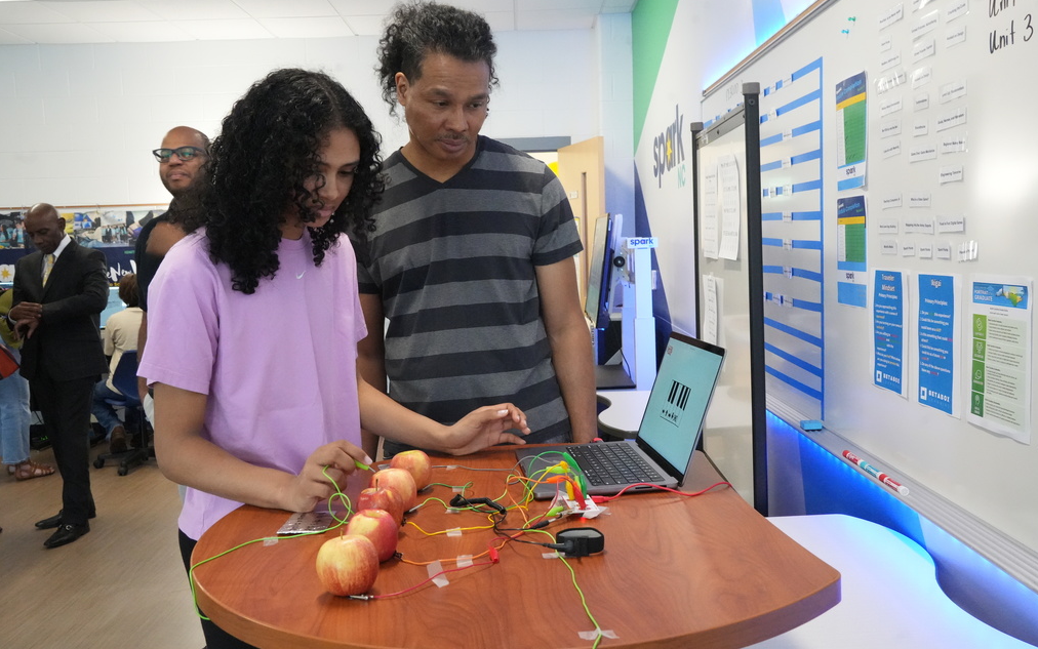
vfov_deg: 38.3
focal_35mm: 33
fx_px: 934
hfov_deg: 58.1
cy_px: 327
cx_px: 524
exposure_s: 1/30
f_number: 10
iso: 12800
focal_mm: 32
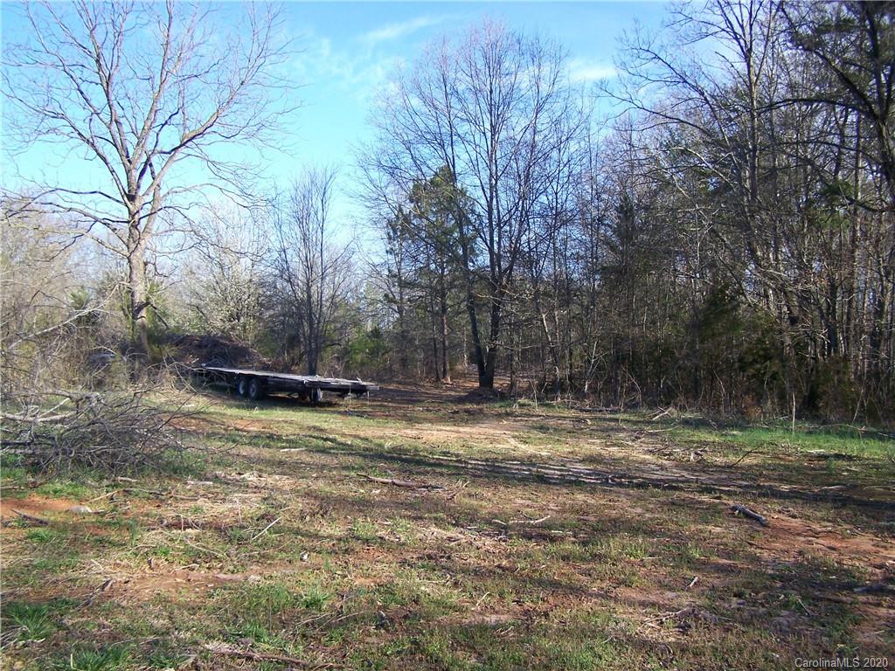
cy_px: 336
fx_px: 982
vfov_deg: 37.7
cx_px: 448
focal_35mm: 38
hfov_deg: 49.0
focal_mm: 6.3
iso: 64
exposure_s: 1/320
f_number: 2.8
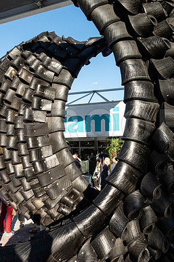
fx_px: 203
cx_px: 97
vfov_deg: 65.5
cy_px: 134
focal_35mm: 28
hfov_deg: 46.3
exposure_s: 1/125
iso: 400
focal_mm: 8.8
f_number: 5
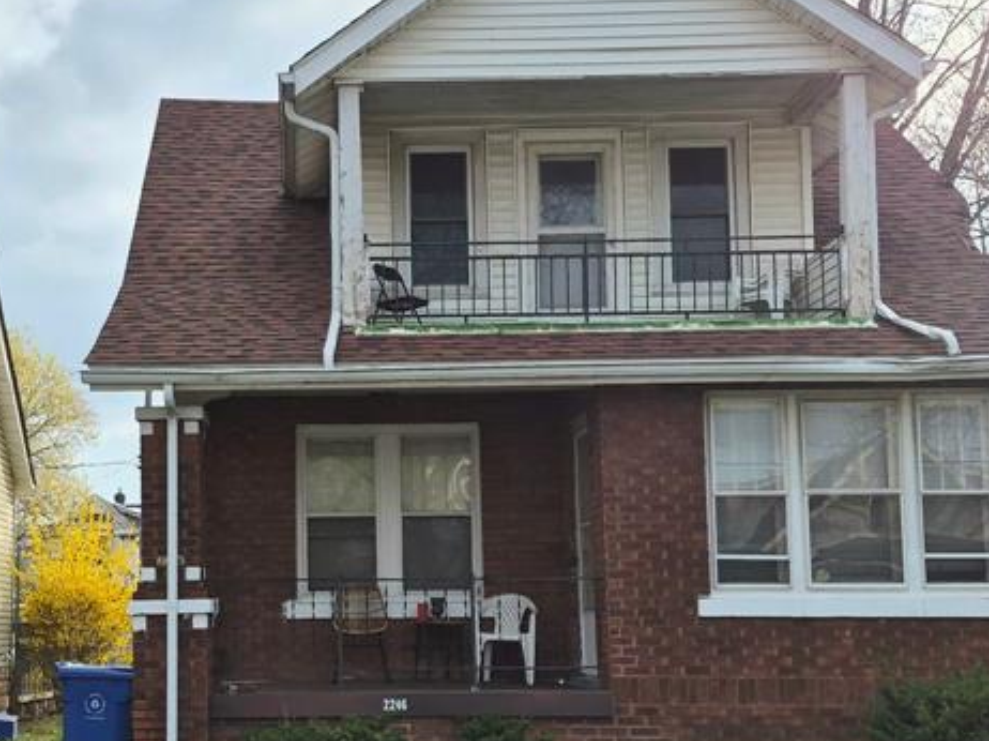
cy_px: 456
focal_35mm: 51
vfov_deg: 28.4
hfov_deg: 37.0
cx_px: 313
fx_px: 1456
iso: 80
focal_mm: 5.4
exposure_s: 1/10000
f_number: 1.8
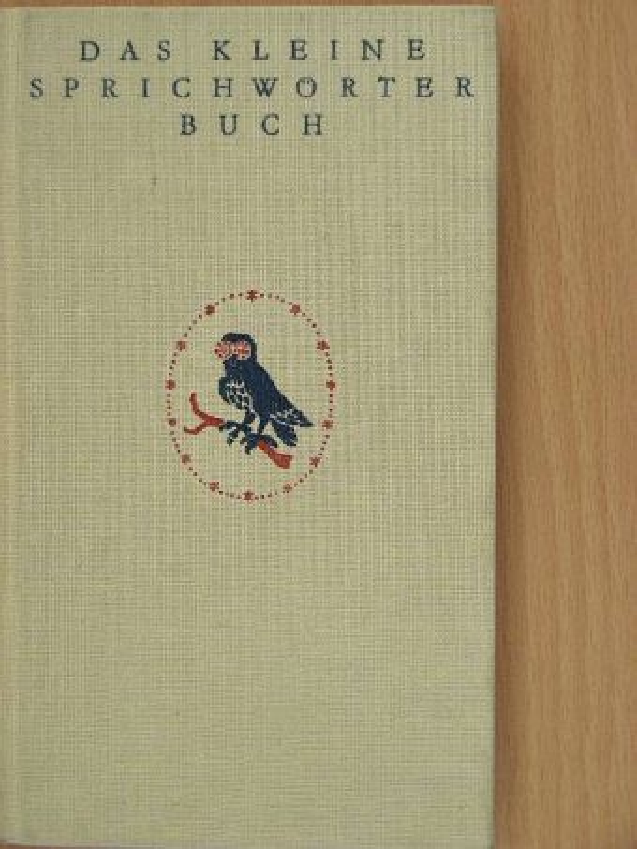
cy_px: 424
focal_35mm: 79
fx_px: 1937
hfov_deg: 18.7
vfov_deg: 24.7
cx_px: 318
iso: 200
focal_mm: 13.2
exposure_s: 1/23.6
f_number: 3.5
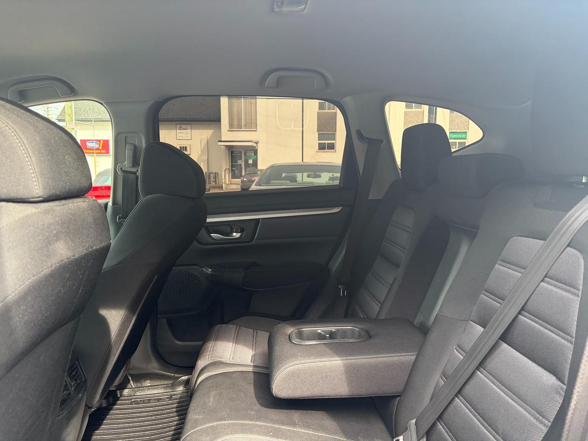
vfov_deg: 53.1
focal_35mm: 26
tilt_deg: -6.8
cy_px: 220
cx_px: 294
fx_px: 442
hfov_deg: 67.3
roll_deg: +0.6
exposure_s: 1/149
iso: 125
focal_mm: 5.96
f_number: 1.6
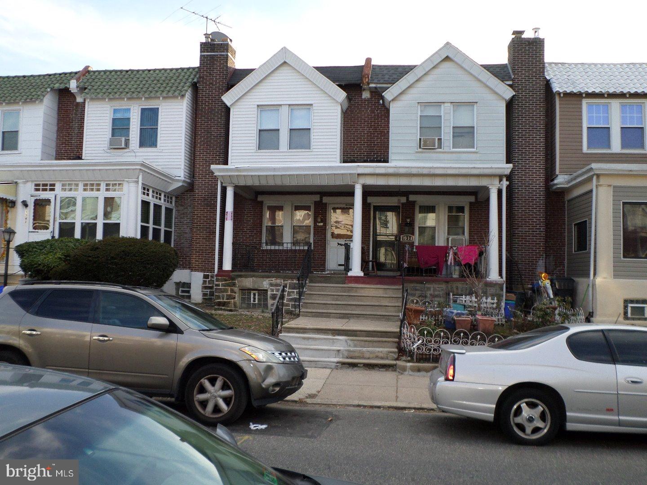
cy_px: 242
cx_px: 324
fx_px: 561
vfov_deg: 46.8
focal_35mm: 30
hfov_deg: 60.0
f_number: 2.7
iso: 120
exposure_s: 1/350
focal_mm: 5.5
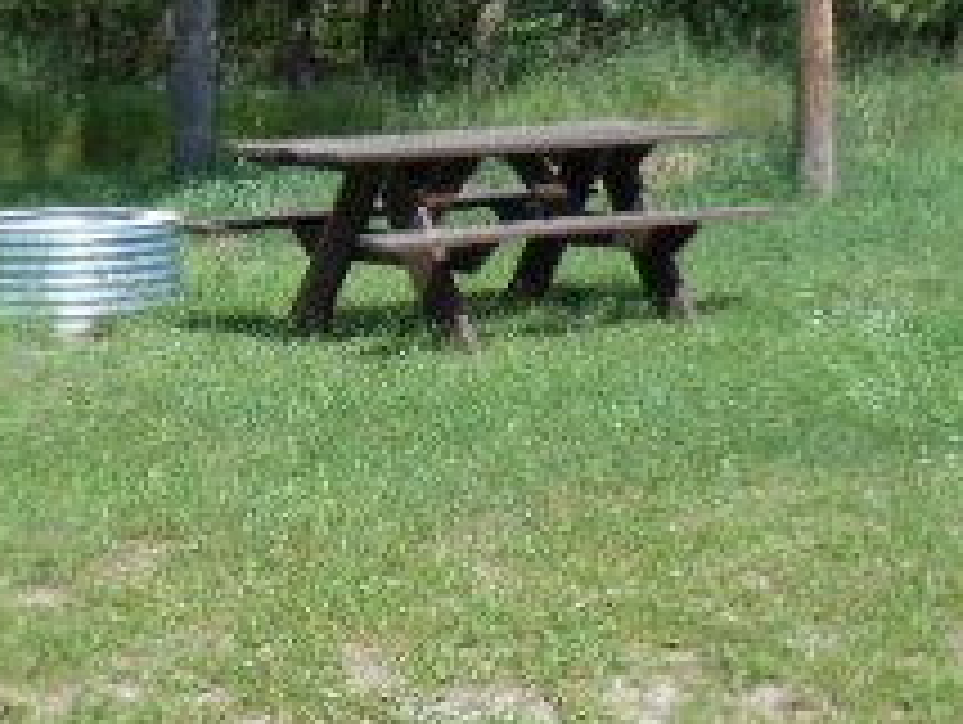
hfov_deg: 21.5
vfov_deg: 16.3
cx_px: 412
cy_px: 380
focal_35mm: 91
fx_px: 2534
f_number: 4.2
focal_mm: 6.8
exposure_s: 1/400
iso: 80
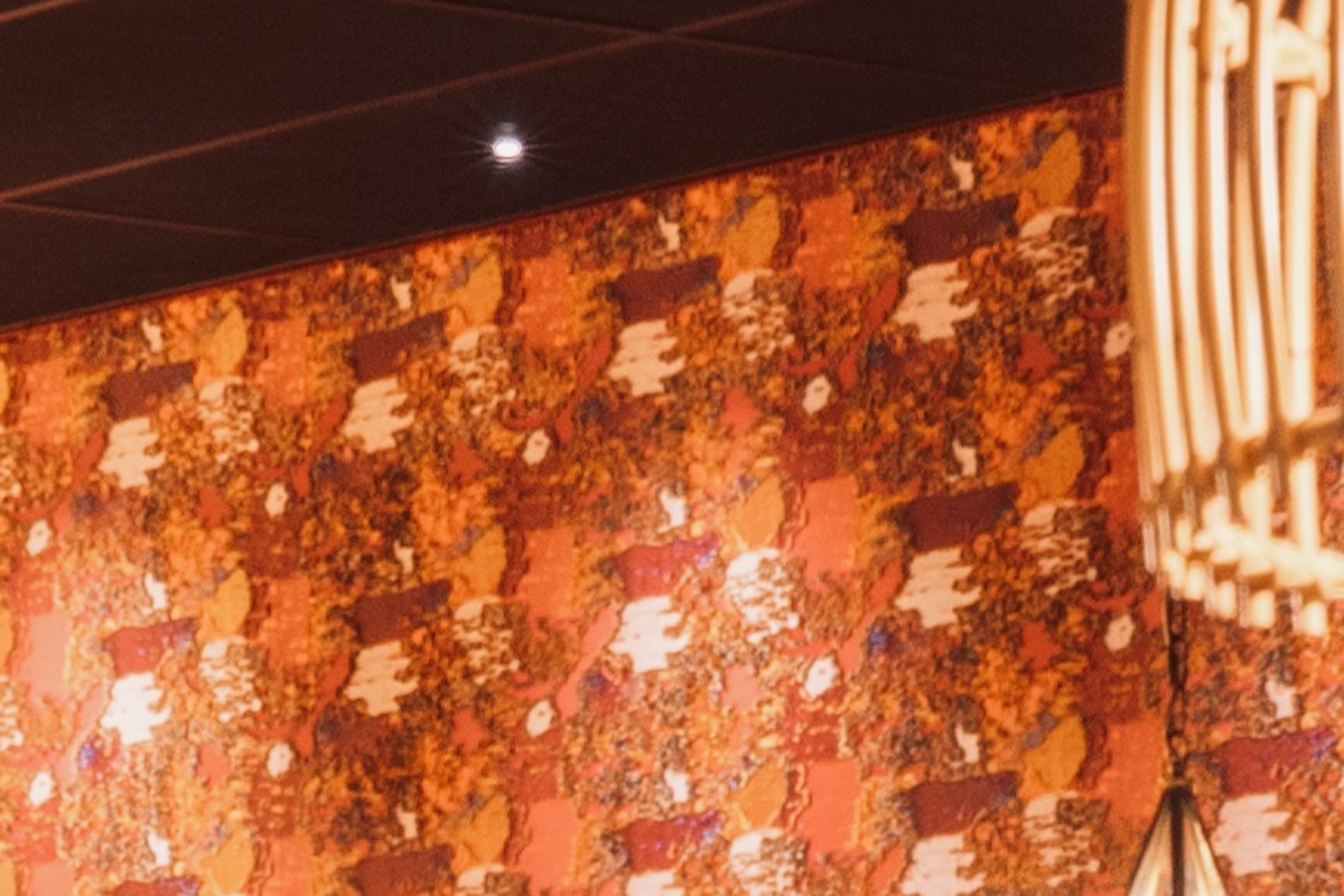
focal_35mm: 243
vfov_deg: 5.5
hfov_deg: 8.5
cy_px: 2100
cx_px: 451
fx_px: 9071
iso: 100
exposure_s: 2
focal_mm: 35
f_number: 10
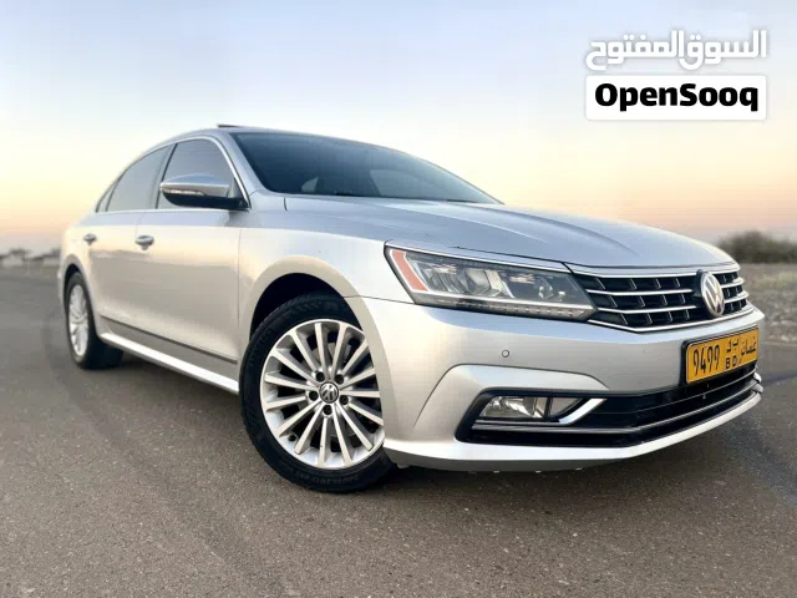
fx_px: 599
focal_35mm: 26
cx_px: 398
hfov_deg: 67.3
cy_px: 299
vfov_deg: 53.1
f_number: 1.5
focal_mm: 5.7
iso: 40
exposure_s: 1/266
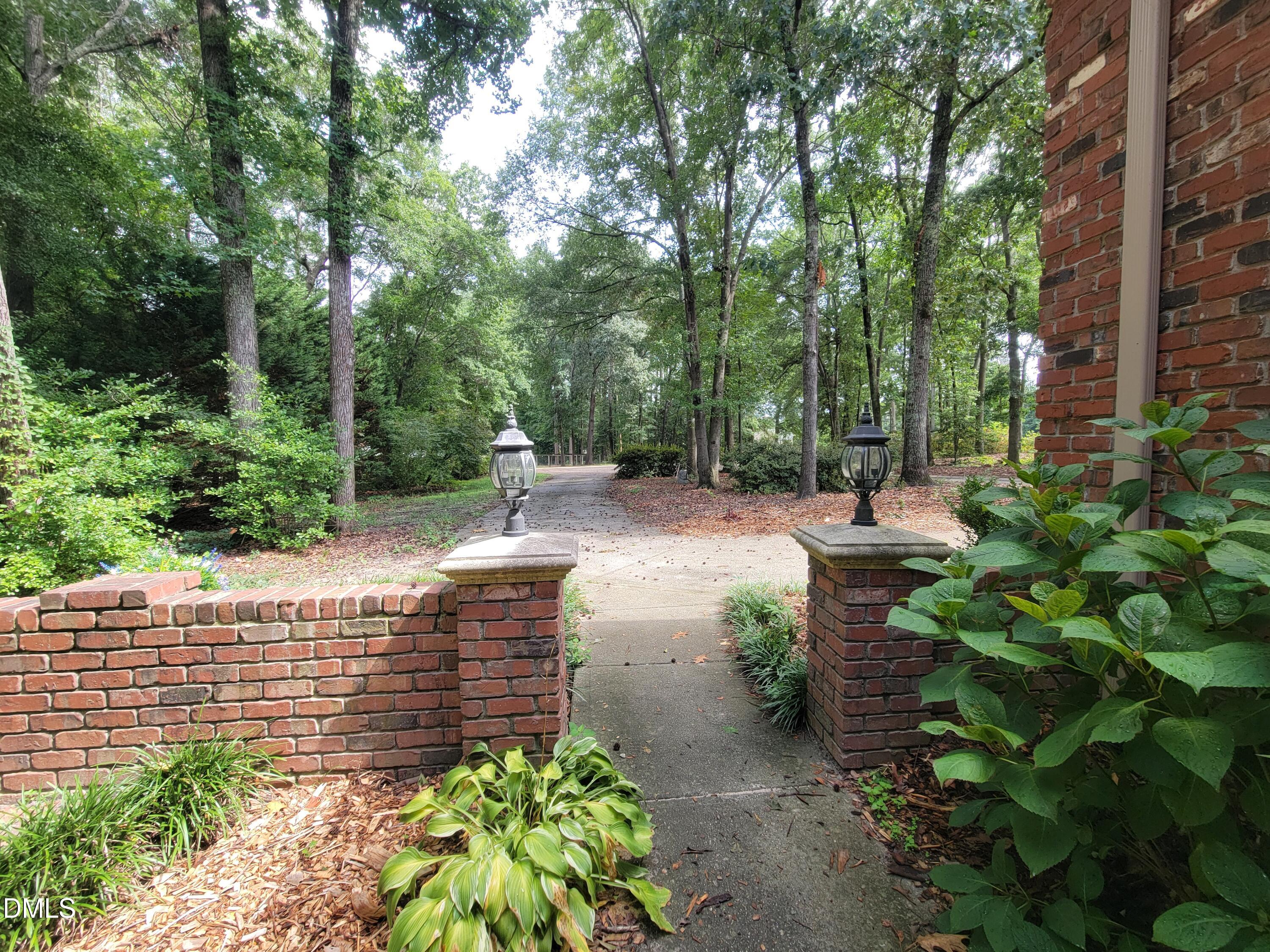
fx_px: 477
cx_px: 635
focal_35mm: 13
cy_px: 476
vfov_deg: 89.9
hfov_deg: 106.2
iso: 50
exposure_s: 1/148
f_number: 2.2
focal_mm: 2.2
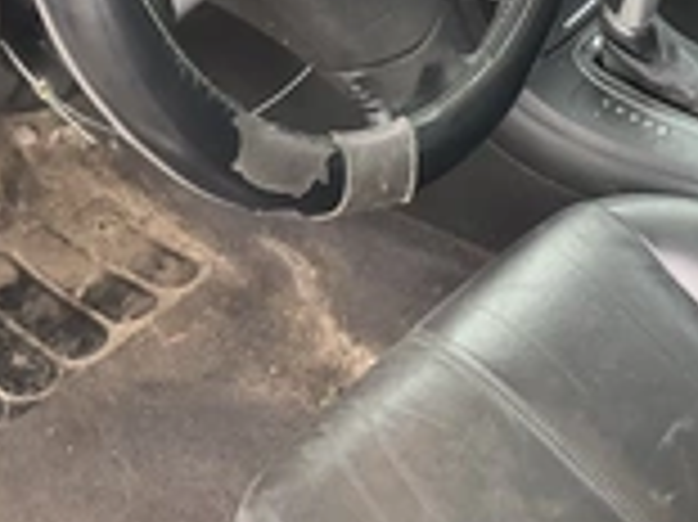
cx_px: 563
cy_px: -63
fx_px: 1511
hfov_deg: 25.5
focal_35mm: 75
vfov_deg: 18.8
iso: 50
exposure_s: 1/122
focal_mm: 3
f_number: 1.8
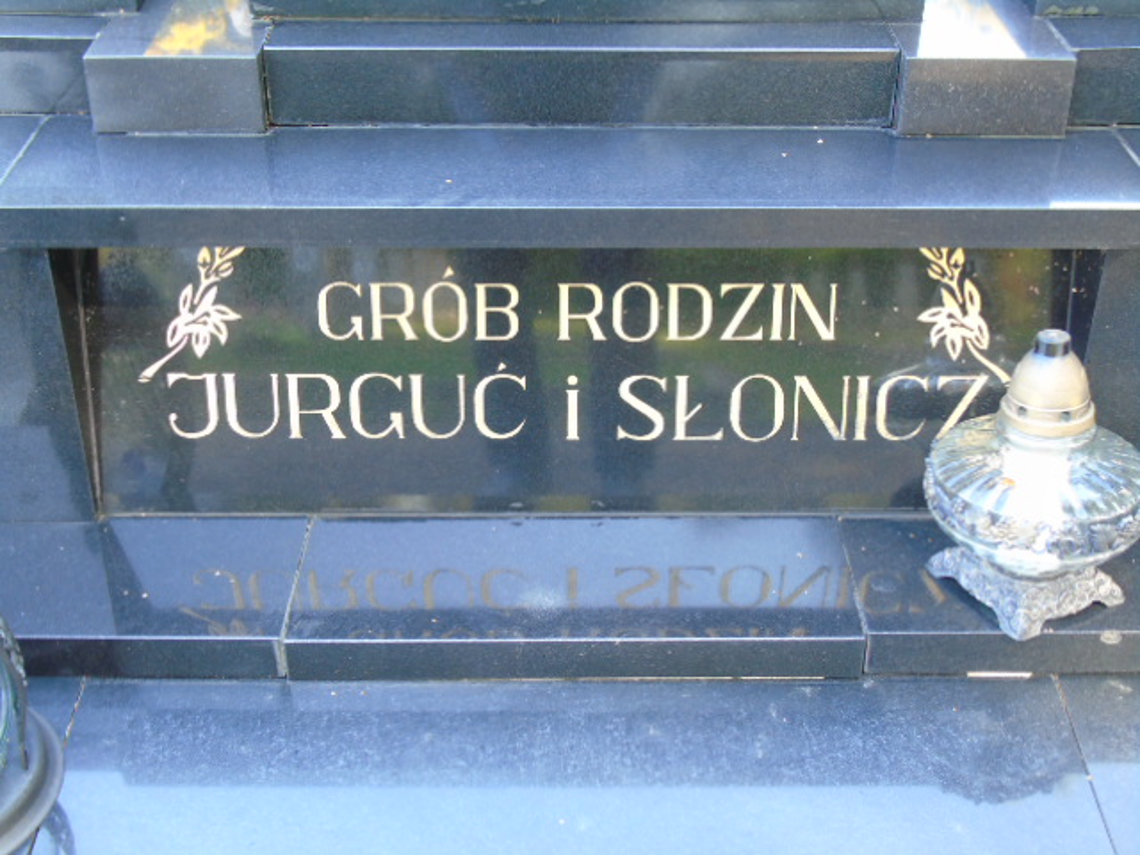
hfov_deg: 41.2
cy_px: 428
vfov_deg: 31.5
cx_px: 570
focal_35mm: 46
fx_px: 1515
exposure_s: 1/30
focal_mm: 8.2
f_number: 4.1
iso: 250
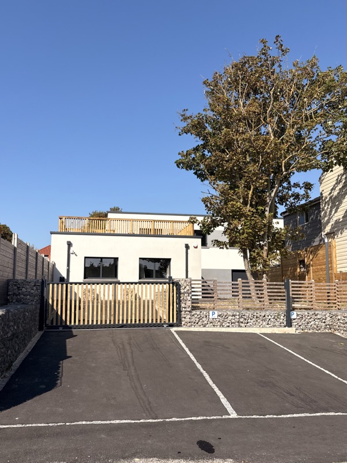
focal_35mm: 26
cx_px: 174
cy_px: 232
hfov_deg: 53.1
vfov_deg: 67.3
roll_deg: +0.1
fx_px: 348
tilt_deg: +4.2
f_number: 1.6
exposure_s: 1/4329
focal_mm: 5.96
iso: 50
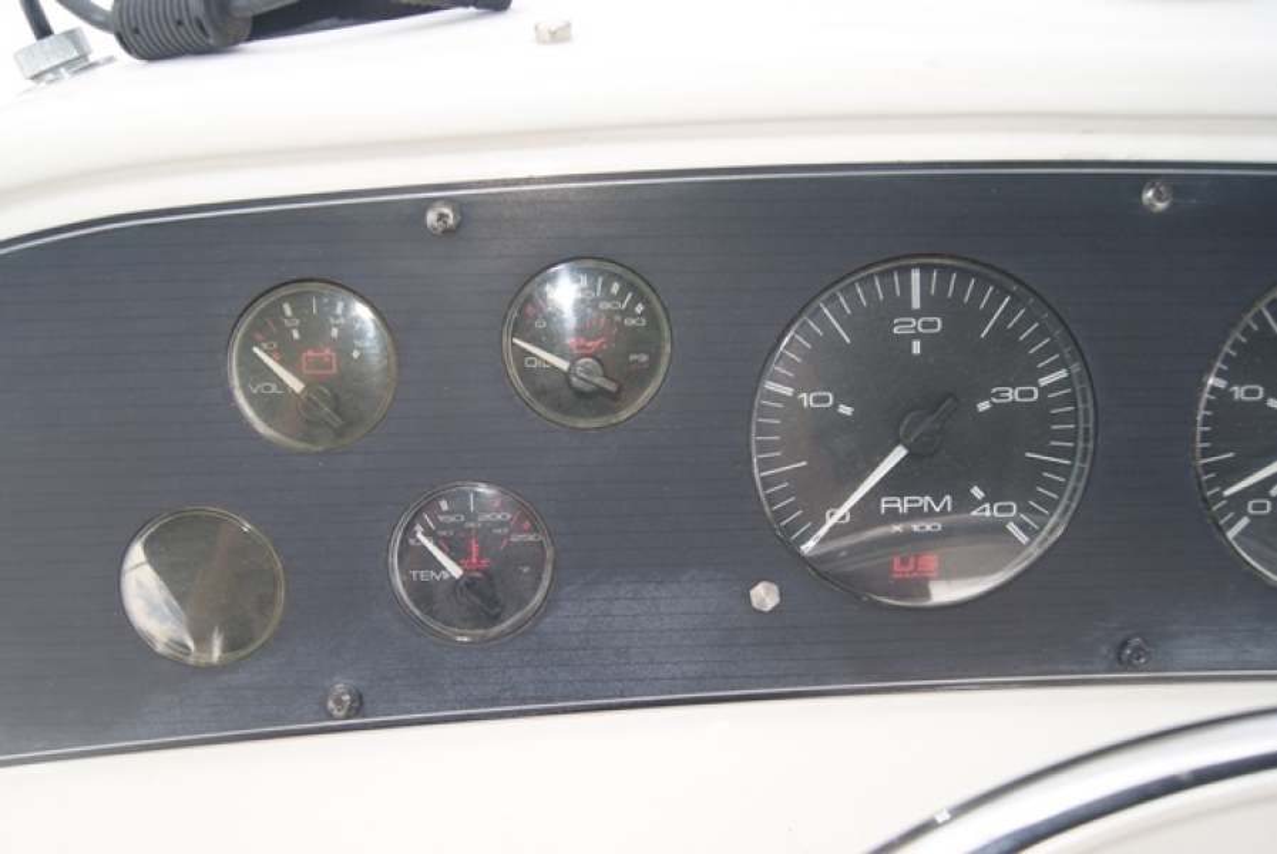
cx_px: 638
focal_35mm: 33
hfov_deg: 57.2
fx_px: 1172
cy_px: 427
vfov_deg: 40.1
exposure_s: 1/160
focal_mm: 22
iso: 100
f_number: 4.5
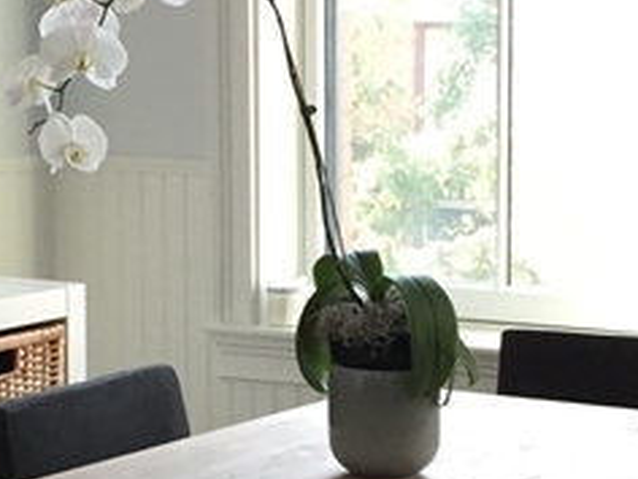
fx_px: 2322
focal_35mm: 126
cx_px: 389
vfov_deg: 11.8
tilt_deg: -6.8
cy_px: 257
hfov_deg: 15.6
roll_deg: -0.4
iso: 64
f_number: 2.2
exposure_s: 1/30
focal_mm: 4.15
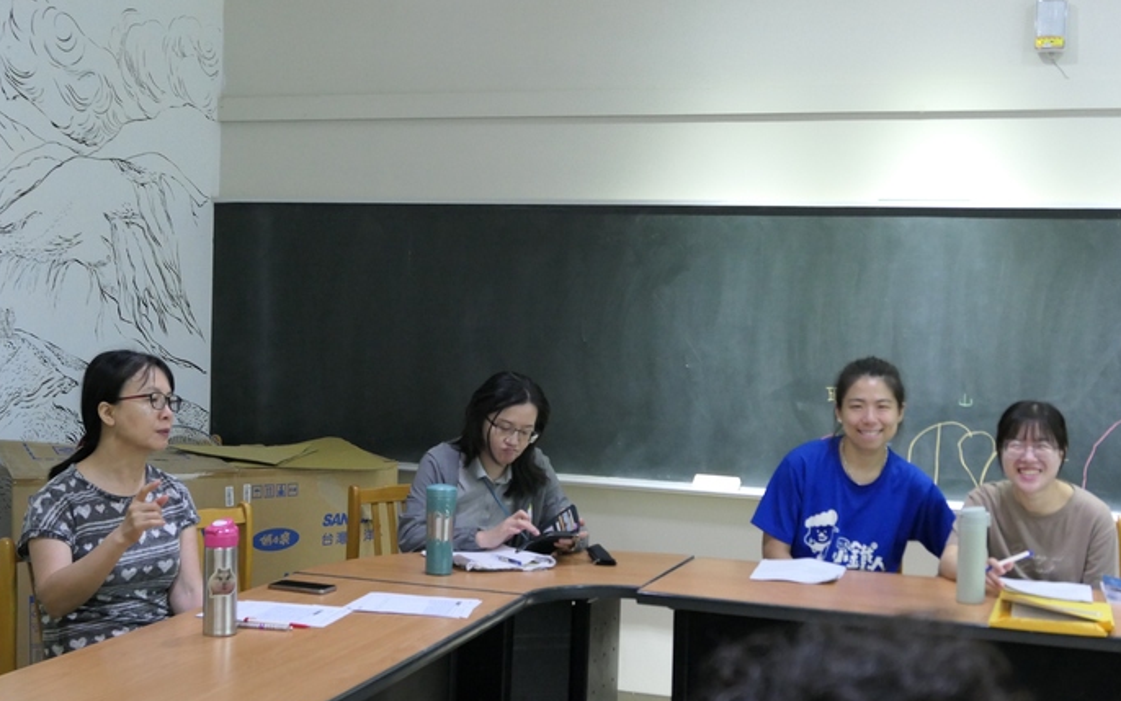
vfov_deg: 24.9
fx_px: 1589
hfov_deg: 38.9
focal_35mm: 52
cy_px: 342
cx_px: 560
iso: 1600
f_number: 2.8
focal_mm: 18.3
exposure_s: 1/80
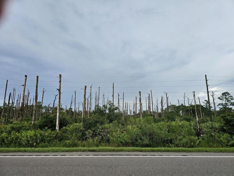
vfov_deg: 58.9
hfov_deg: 73.9
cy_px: 88
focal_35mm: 23
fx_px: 155
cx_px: 117
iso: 10
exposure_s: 1/562
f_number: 1.7
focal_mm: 6.3
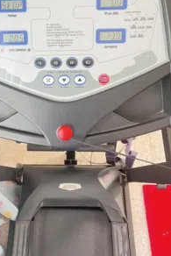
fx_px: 263
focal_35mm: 37
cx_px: 62
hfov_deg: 35.7
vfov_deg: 51.8
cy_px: 123
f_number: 1.6
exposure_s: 1/39
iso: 640
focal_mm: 5.1
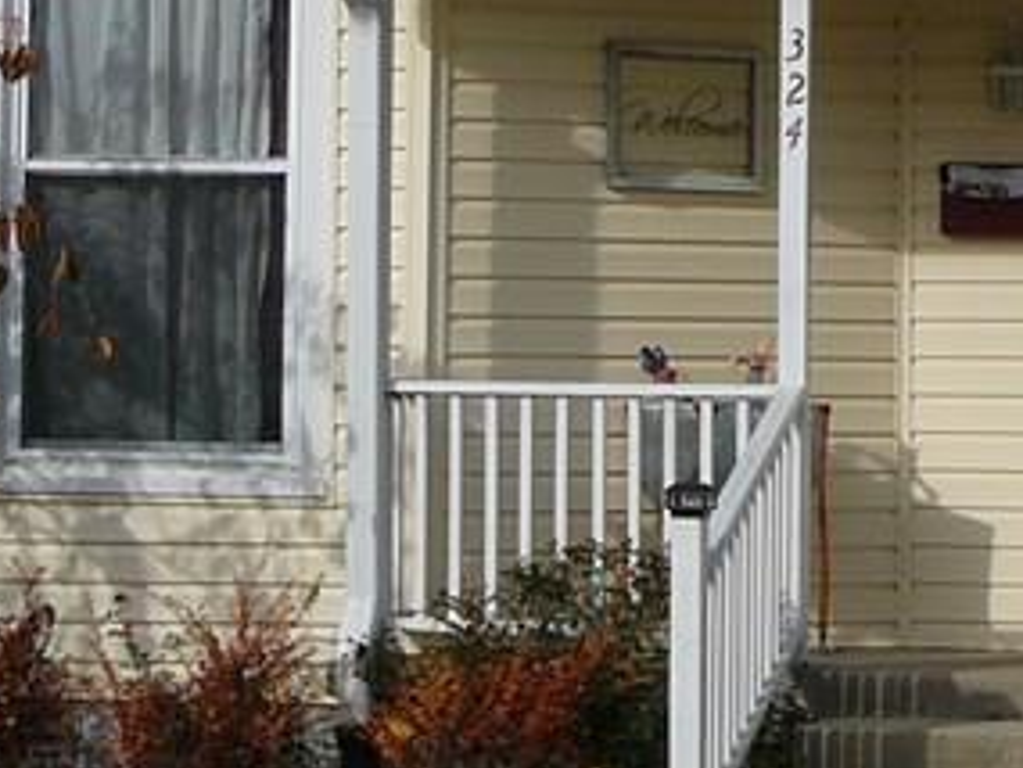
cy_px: 108
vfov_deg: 7.9
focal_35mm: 187
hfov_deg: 10.5
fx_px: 5529
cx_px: 1037
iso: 80
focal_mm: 7.8
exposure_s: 1/400
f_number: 5.6
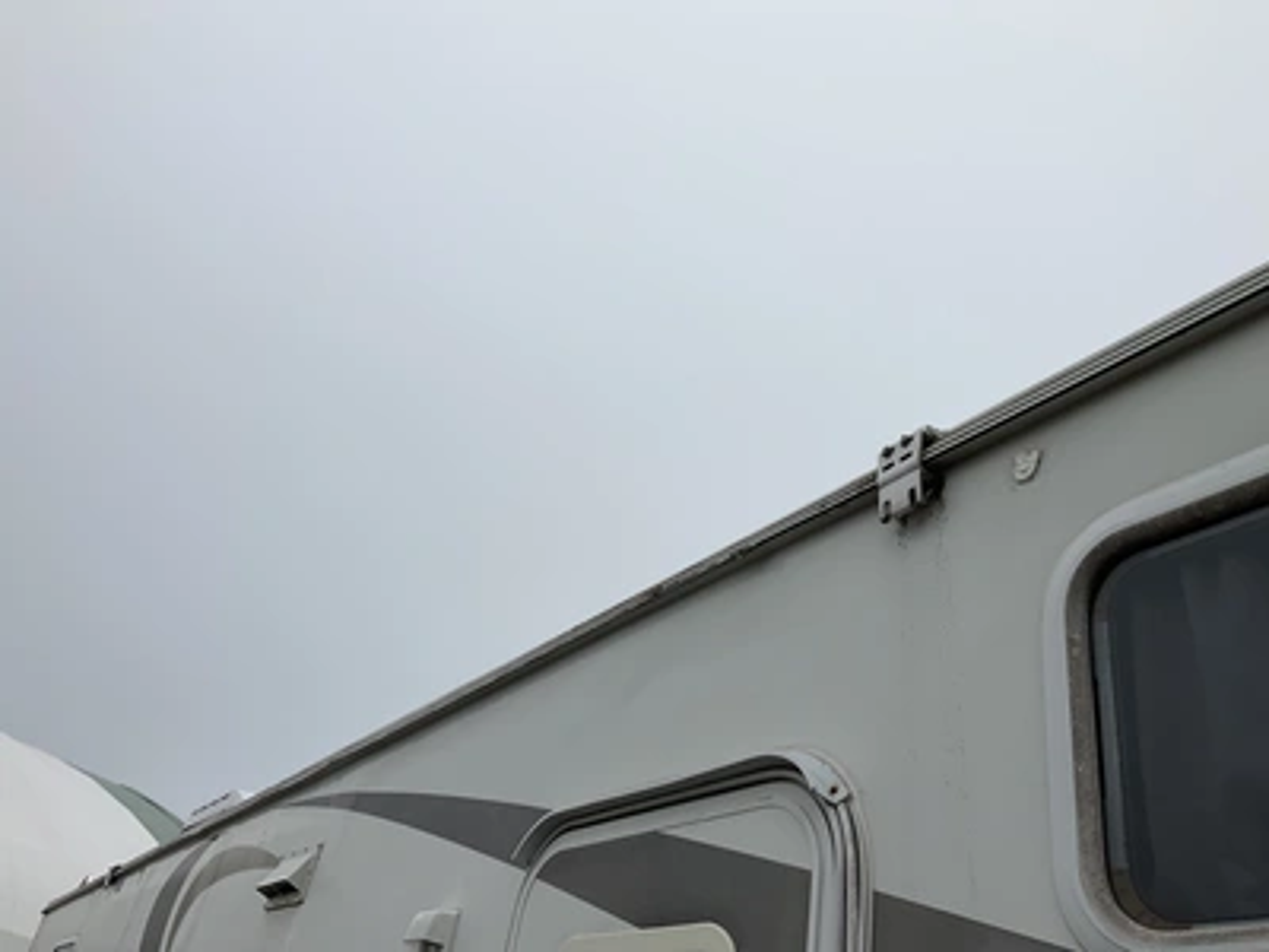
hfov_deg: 61.7
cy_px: 476
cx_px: 634
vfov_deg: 48.2
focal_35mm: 29
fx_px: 1063
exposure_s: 1/4785
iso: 25
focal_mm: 3
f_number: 1.8
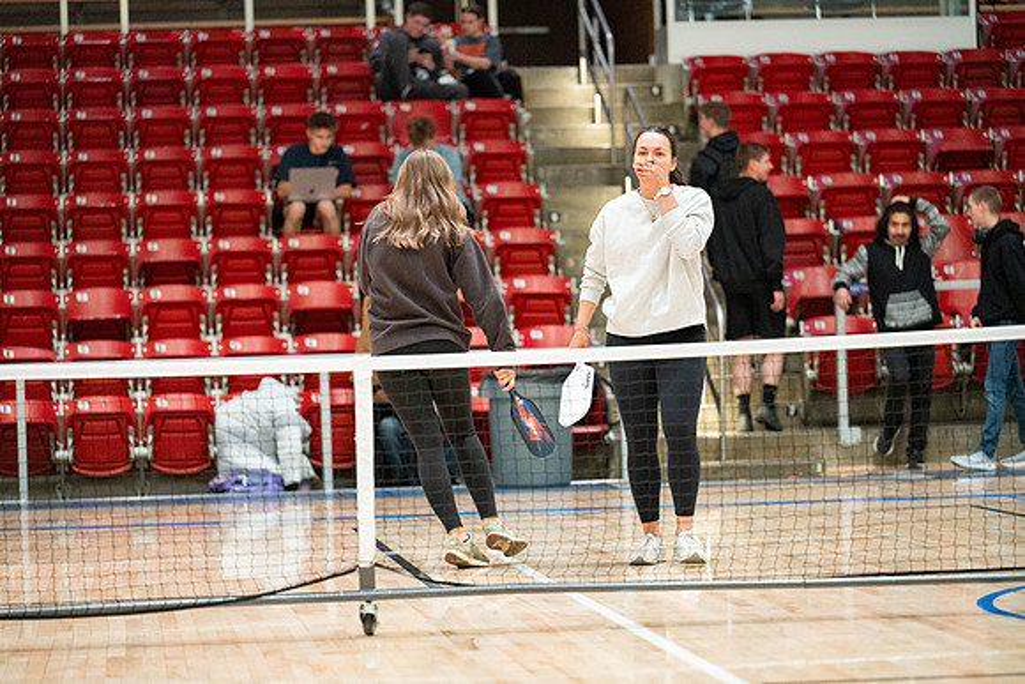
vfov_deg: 10.2
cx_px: 512
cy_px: 342
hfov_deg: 15.2
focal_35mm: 135
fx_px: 3844
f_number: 2.8
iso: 5000
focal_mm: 135
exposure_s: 1/500
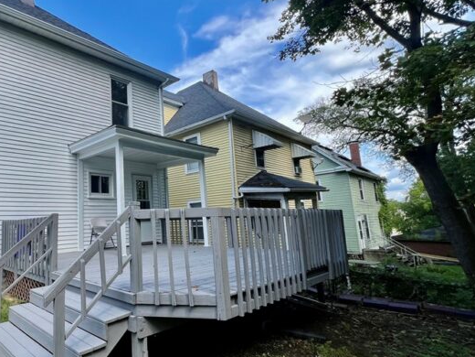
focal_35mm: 20
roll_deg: +2.8
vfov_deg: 66.0
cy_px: 179
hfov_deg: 76.0
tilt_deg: +10.8
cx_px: 121
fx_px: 274
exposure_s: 1/469
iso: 32
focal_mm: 1.57
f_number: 1.8
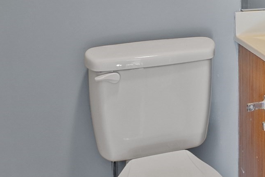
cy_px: -68
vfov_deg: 21.1
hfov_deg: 32.7
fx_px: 419
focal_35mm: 57
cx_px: 253
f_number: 8
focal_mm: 12
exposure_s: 5
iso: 200
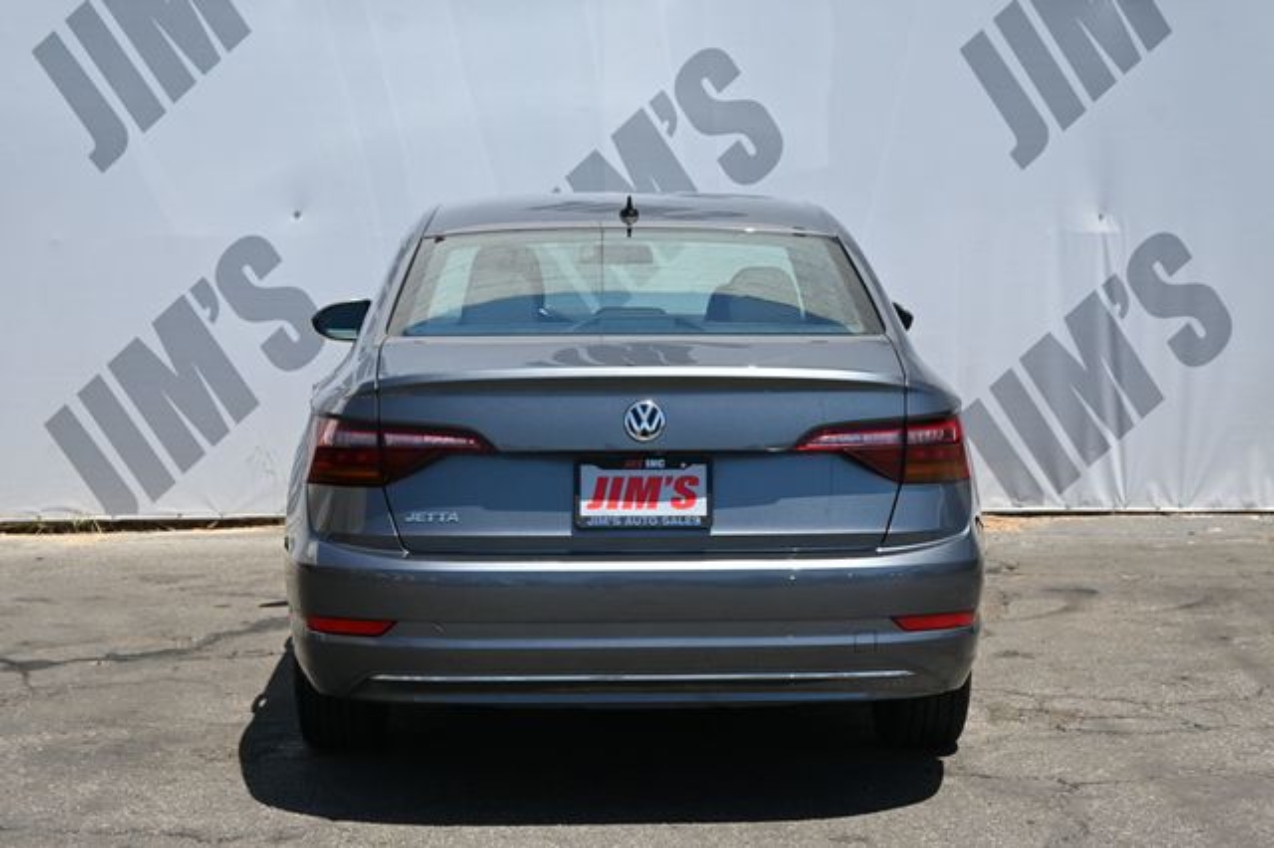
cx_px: 637
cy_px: 424
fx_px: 2387
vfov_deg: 20.1
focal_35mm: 68
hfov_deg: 29.9
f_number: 6
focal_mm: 45
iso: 140
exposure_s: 1/250
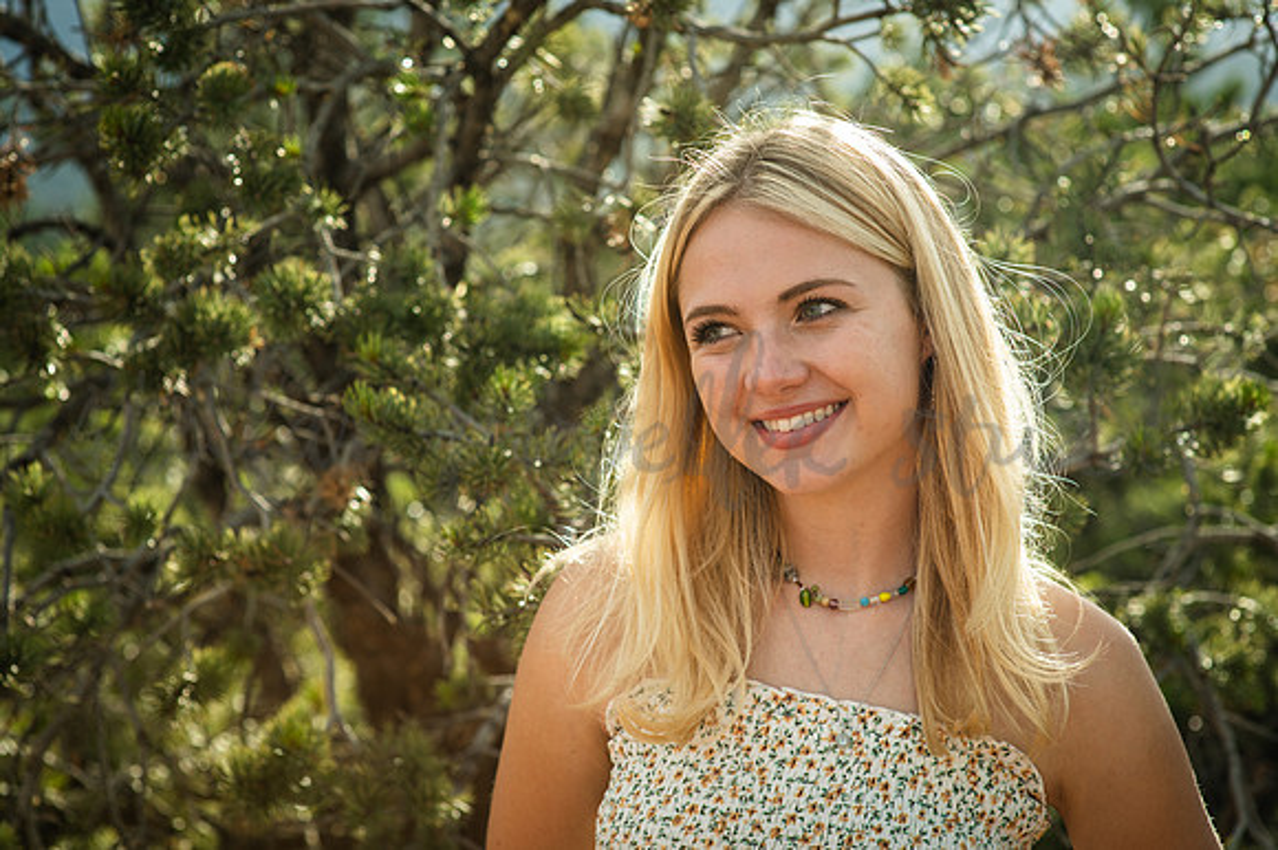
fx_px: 3016
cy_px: 425
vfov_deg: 16.1
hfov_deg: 23.9
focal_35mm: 85
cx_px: 639
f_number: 4.5
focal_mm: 85
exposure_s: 1/400
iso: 200
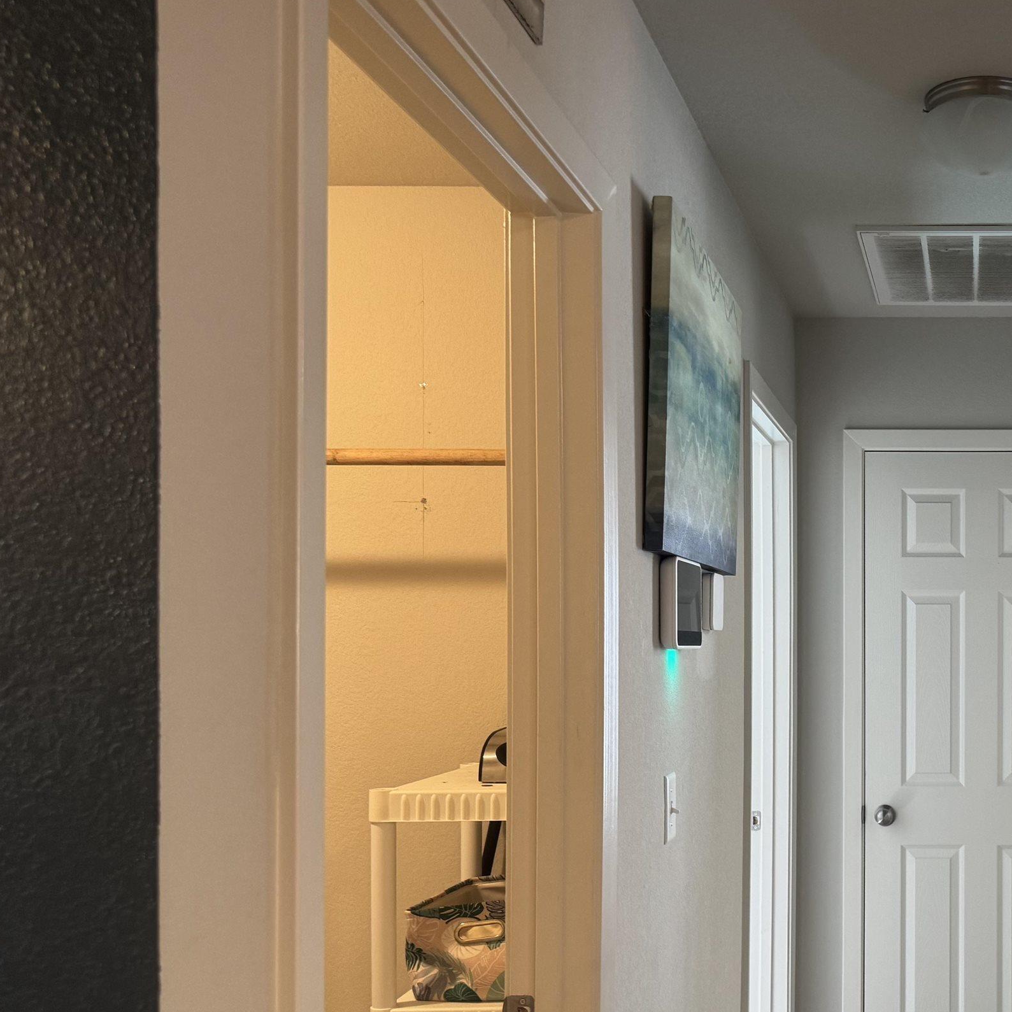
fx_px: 1356
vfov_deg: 40.5
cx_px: 964
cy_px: 665
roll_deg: +0.0
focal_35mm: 41
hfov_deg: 37.4
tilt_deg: -0.9
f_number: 1.78
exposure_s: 1/60
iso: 200
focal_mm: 6.76
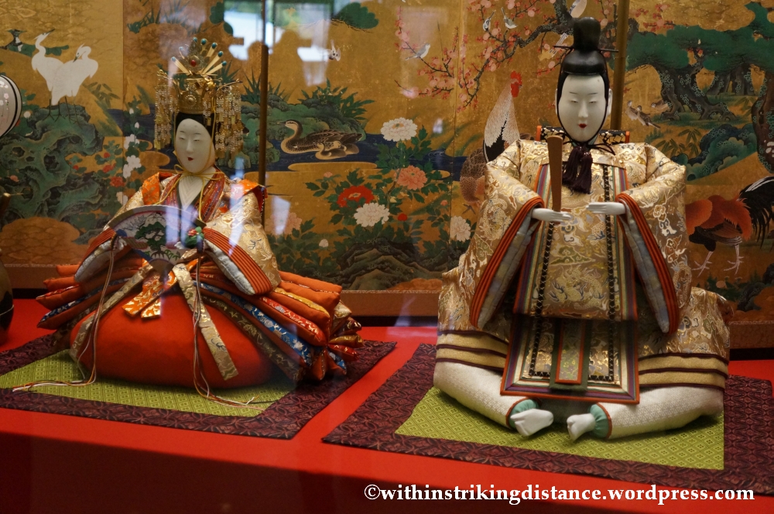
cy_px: 257
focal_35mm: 54
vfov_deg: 25.0
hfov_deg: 36.9
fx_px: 1159
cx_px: 387
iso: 3200
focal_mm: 36
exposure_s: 1/125
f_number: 4.5
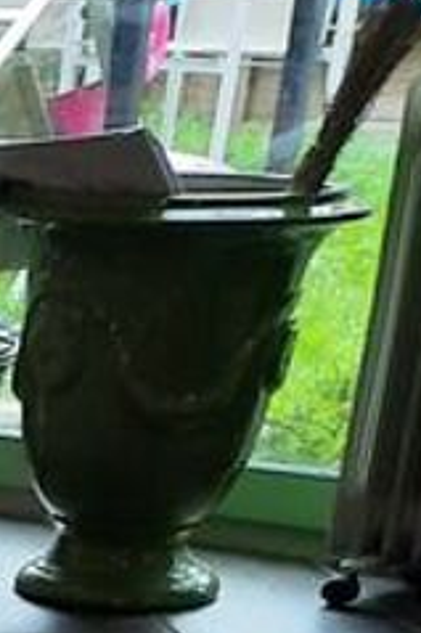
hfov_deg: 8.4
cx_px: -712
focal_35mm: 145
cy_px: 1262
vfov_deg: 12.5
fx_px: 2547
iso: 125
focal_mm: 4.6
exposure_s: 1/50
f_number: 2
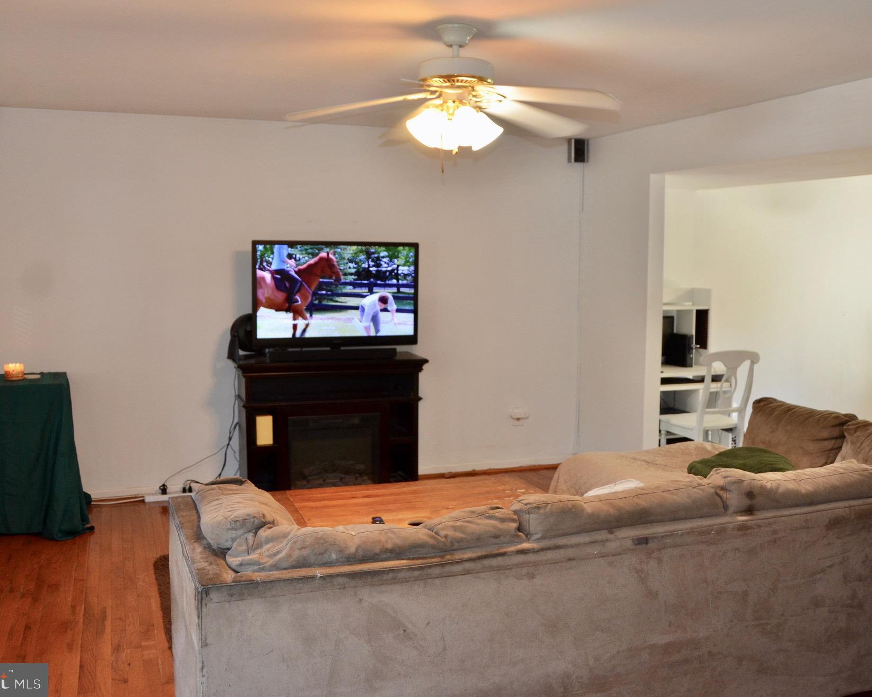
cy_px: 342
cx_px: 475
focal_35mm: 35
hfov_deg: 51.5
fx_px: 903
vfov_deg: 42.2
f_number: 3.5
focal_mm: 20
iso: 640
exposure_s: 1/60
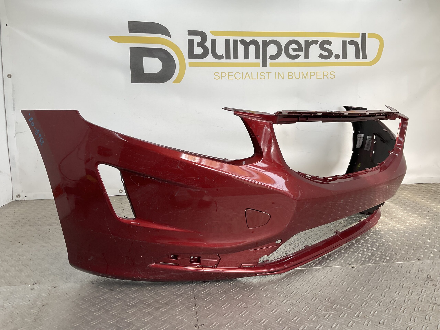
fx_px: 369
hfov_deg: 61.7
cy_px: 165
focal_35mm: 29
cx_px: 220
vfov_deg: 48.2
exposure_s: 1/181
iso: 16
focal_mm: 3
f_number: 1.8
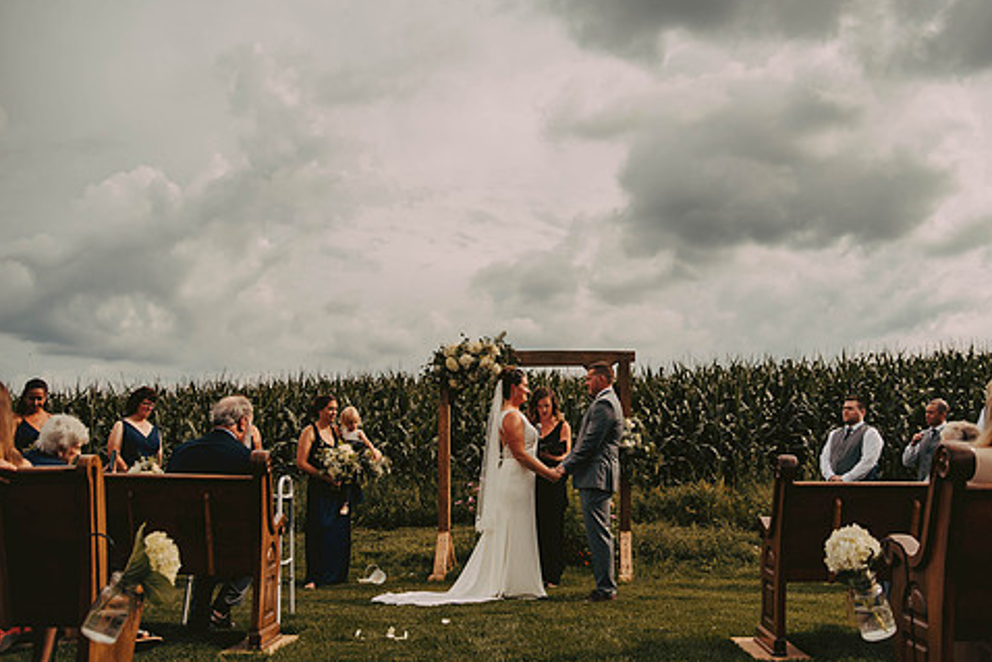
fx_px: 937
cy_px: 273
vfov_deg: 38.8
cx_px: 560
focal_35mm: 34
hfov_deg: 55.6
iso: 250
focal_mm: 28
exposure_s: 1/4000
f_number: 2.8
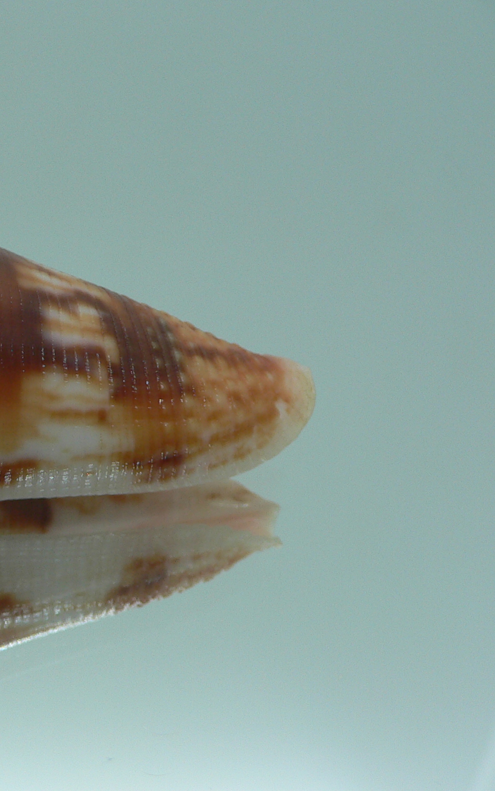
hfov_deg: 24.9
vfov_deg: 40.3
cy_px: 396
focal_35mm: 50
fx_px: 1079
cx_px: 28
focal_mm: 4.6
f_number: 2.8
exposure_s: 1/60
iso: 80
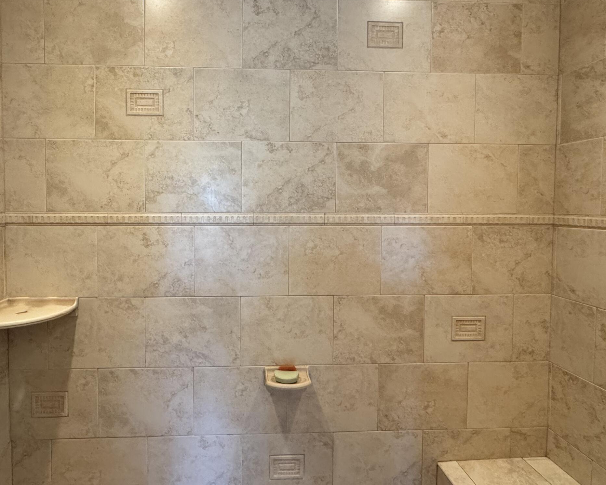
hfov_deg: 74.7
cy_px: 221
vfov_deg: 63.0
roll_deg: -0.2
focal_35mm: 22
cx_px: 264
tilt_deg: -3.0
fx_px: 395
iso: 320
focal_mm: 2.22
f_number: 2.2
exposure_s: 1/60
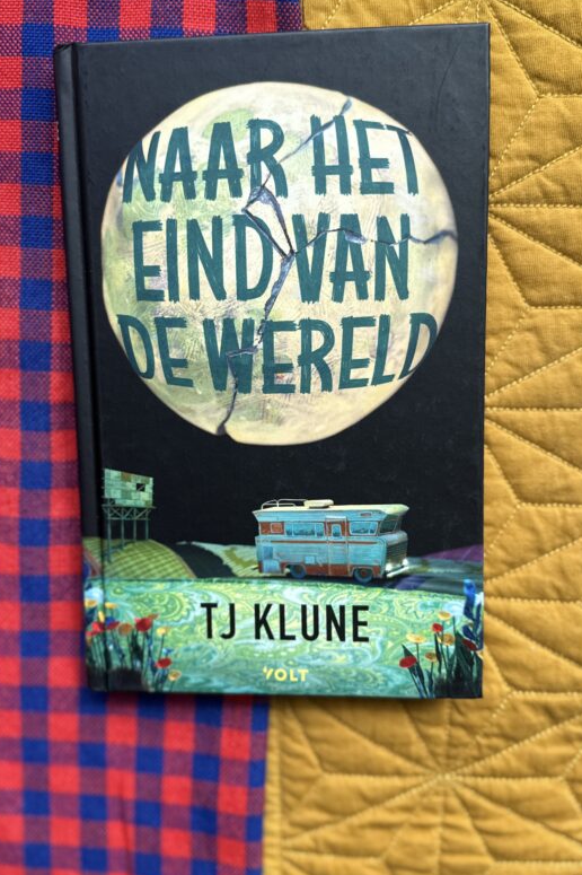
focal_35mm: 33
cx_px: 272
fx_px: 801
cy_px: 412
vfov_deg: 57.2
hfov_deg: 39.9
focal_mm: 6.76
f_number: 1.78
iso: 80
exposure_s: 1/622
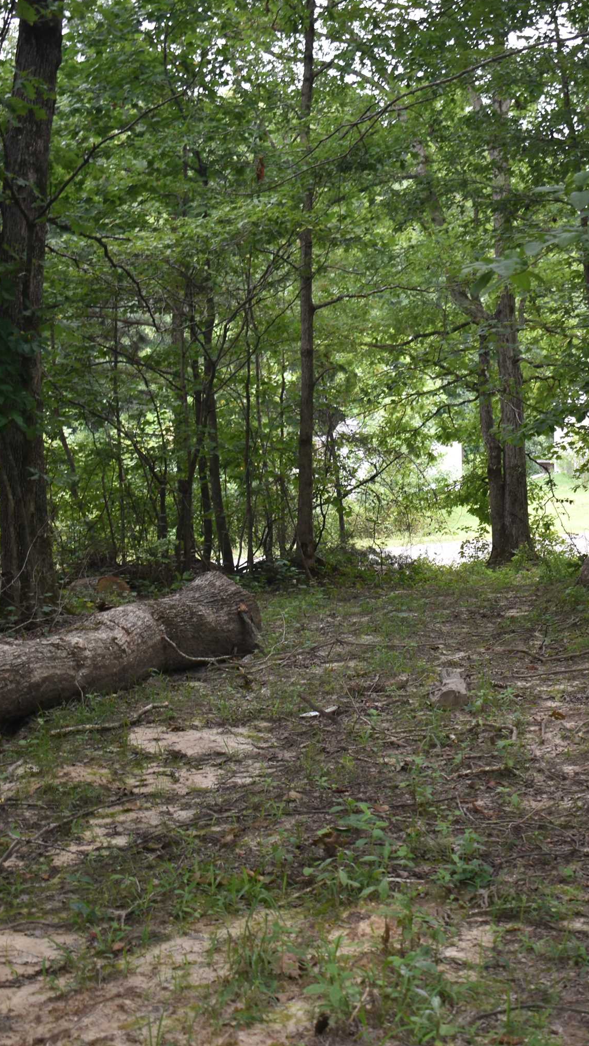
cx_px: 509
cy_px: 516
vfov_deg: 31.4
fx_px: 1860
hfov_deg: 17.8
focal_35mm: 67
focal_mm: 28
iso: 100
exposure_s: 1/60
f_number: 4.2
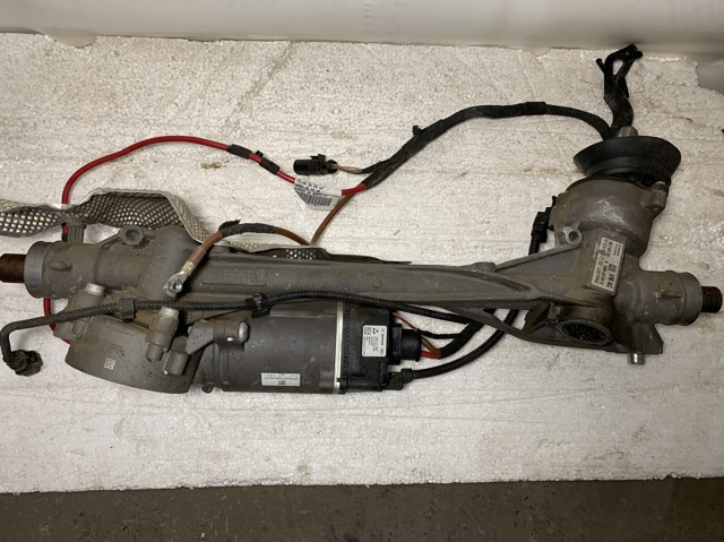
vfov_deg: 53.0
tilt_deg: -84.5
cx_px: 362
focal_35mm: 26
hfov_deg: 67.3
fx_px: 543
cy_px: 271
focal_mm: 4.25
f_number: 1.8
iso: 50
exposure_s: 1/50
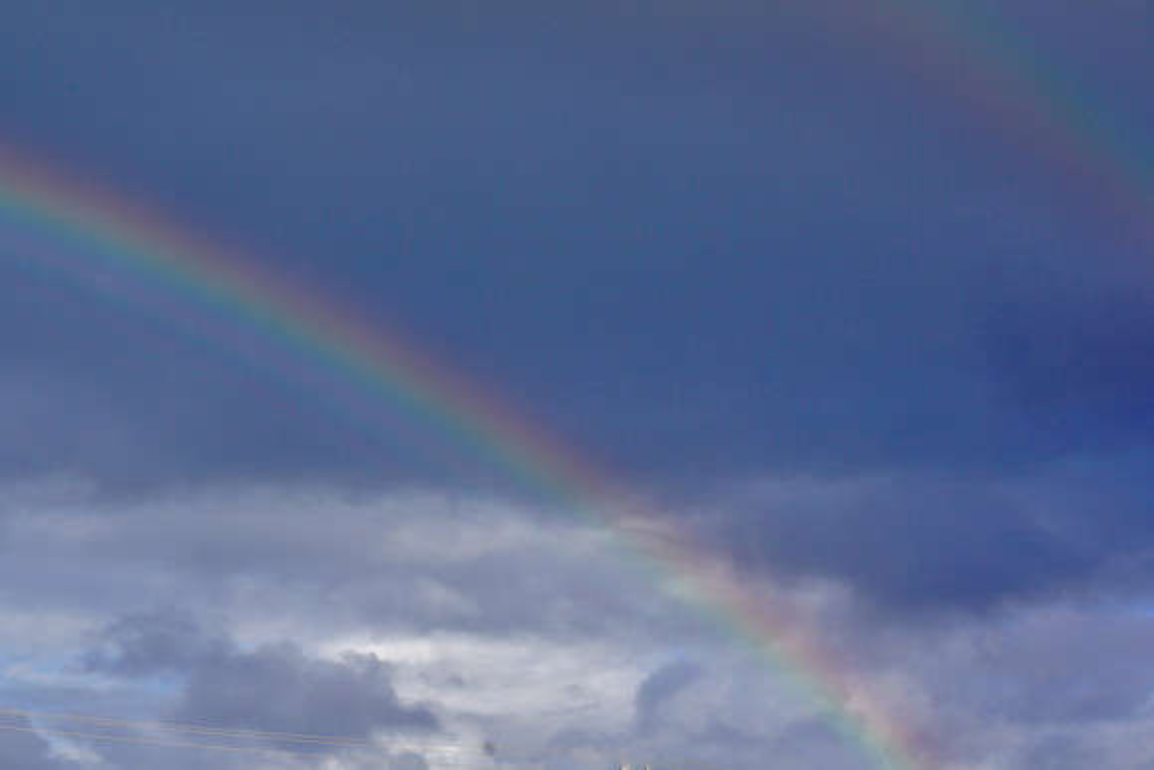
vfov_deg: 15.2
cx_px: 577
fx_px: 2886
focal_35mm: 90
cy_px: 385
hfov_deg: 22.6
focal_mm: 60
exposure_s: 1/200
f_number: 13
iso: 100
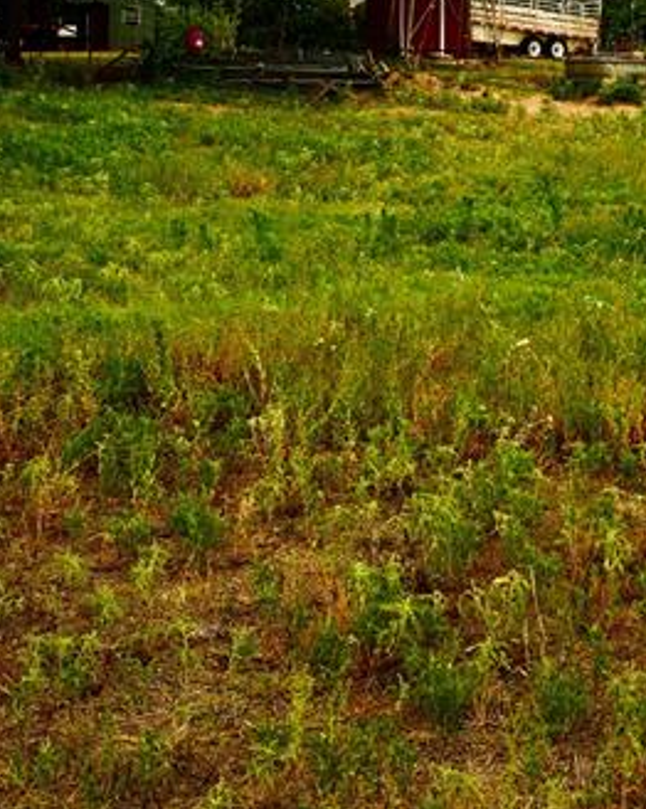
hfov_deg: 22.9
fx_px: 1579
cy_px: -15
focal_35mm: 66
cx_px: 496
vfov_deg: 27.0
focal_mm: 20
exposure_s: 1/250
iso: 100
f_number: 5.6
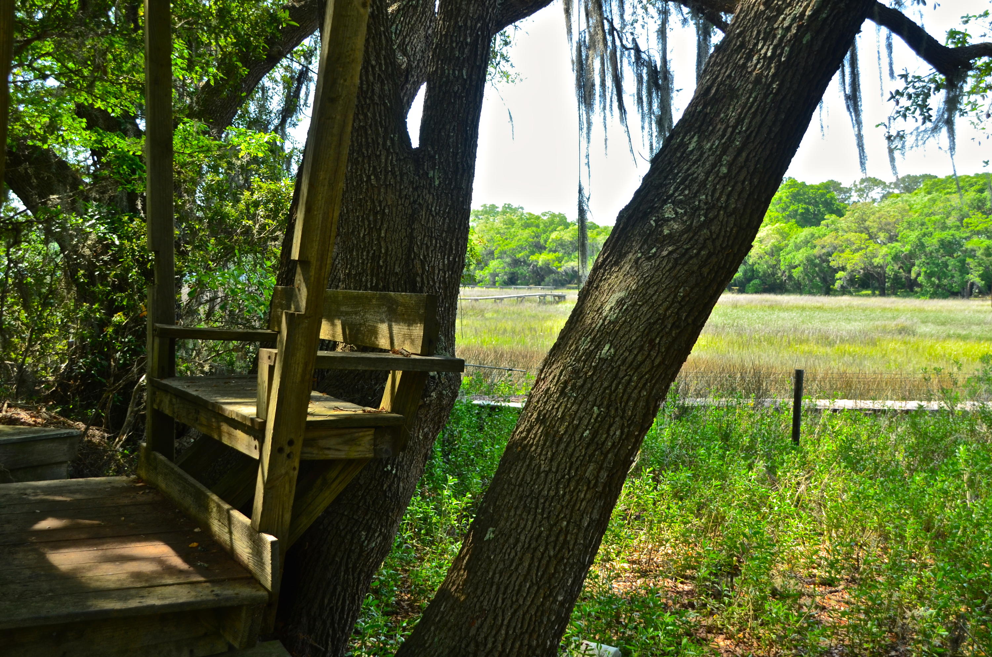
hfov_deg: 51.4
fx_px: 1031
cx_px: 496
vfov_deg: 35.3
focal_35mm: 38
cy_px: 328
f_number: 6.3
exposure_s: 1/160
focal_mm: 25
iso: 200
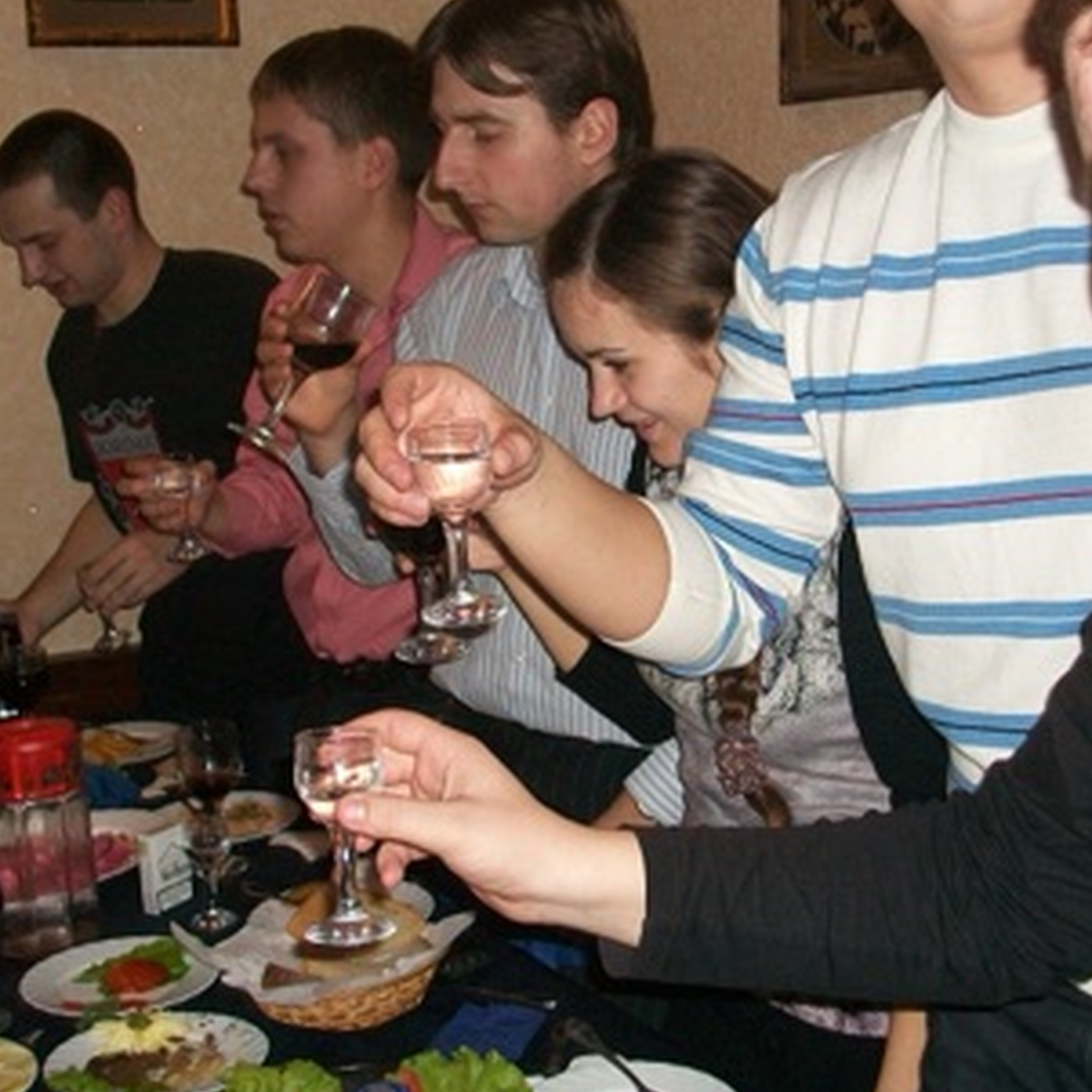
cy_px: 519
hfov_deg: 32.7
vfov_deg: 32.8
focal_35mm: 52
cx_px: 646
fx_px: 1856
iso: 120
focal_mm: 5.7
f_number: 2.8
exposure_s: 1/60
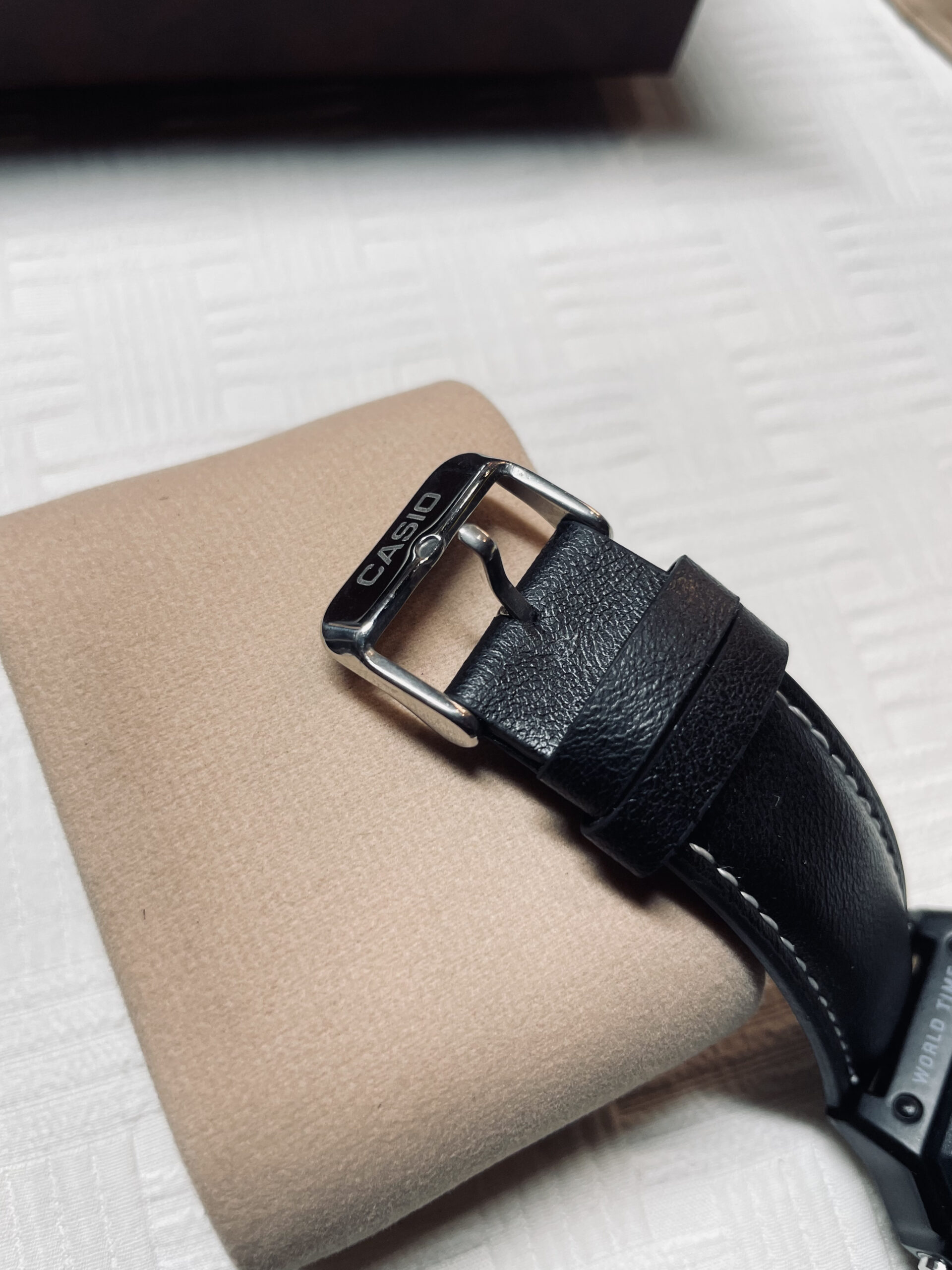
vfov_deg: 67.3
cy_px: 635
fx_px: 953
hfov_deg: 53.1
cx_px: 476
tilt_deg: -66.8
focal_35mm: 26
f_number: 1.6
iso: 80
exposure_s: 1/100
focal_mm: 4.2
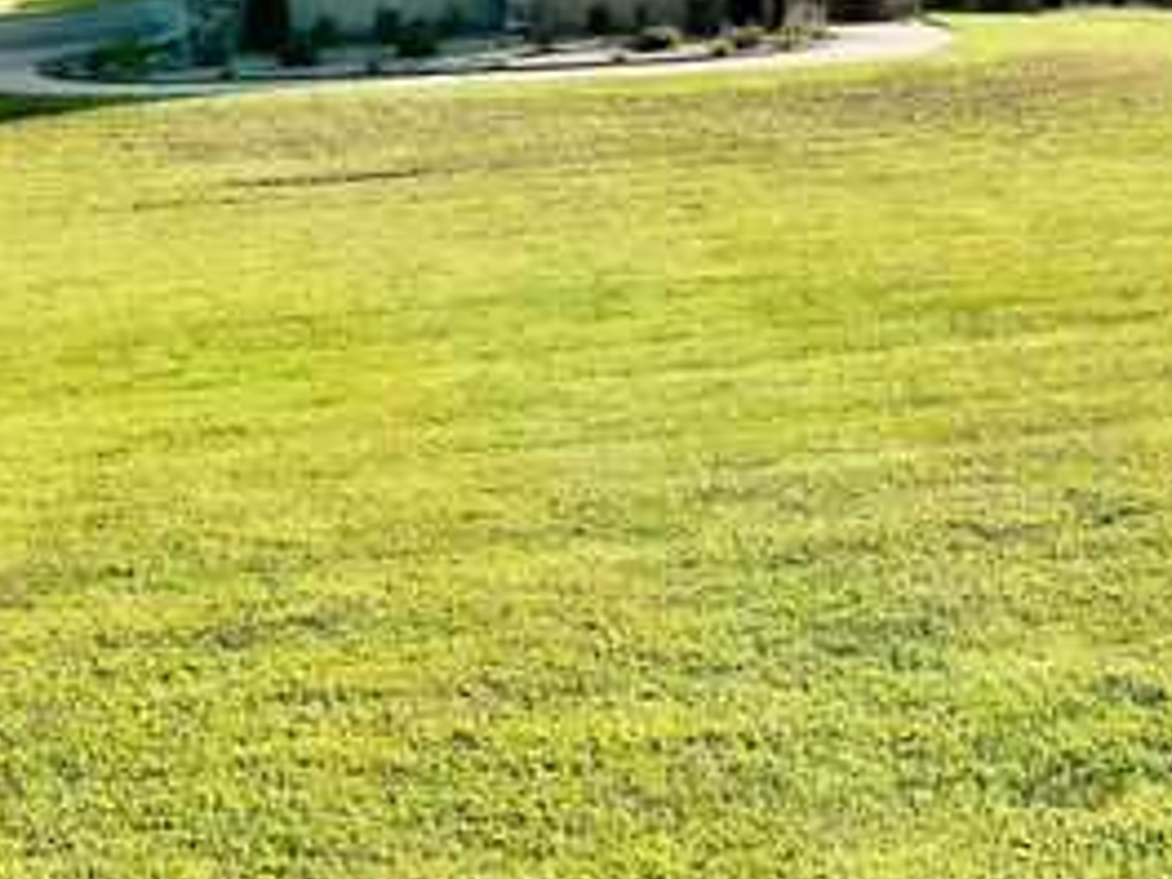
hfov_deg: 34.0
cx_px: 923
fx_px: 1862
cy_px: 78
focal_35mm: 55
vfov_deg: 25.7
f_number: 1.8
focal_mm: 3
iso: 16
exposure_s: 1/2959
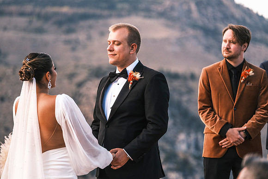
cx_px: 134
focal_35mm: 186
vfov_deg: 7.4
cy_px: 90
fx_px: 1385
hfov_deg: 11.1
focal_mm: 124.3
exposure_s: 1/1250
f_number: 2.8
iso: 400
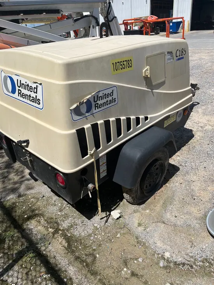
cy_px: 142
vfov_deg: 67.3
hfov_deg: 53.1
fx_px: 214
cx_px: 107
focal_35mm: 26
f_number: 1.6
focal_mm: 5.1
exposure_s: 1/4651
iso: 50
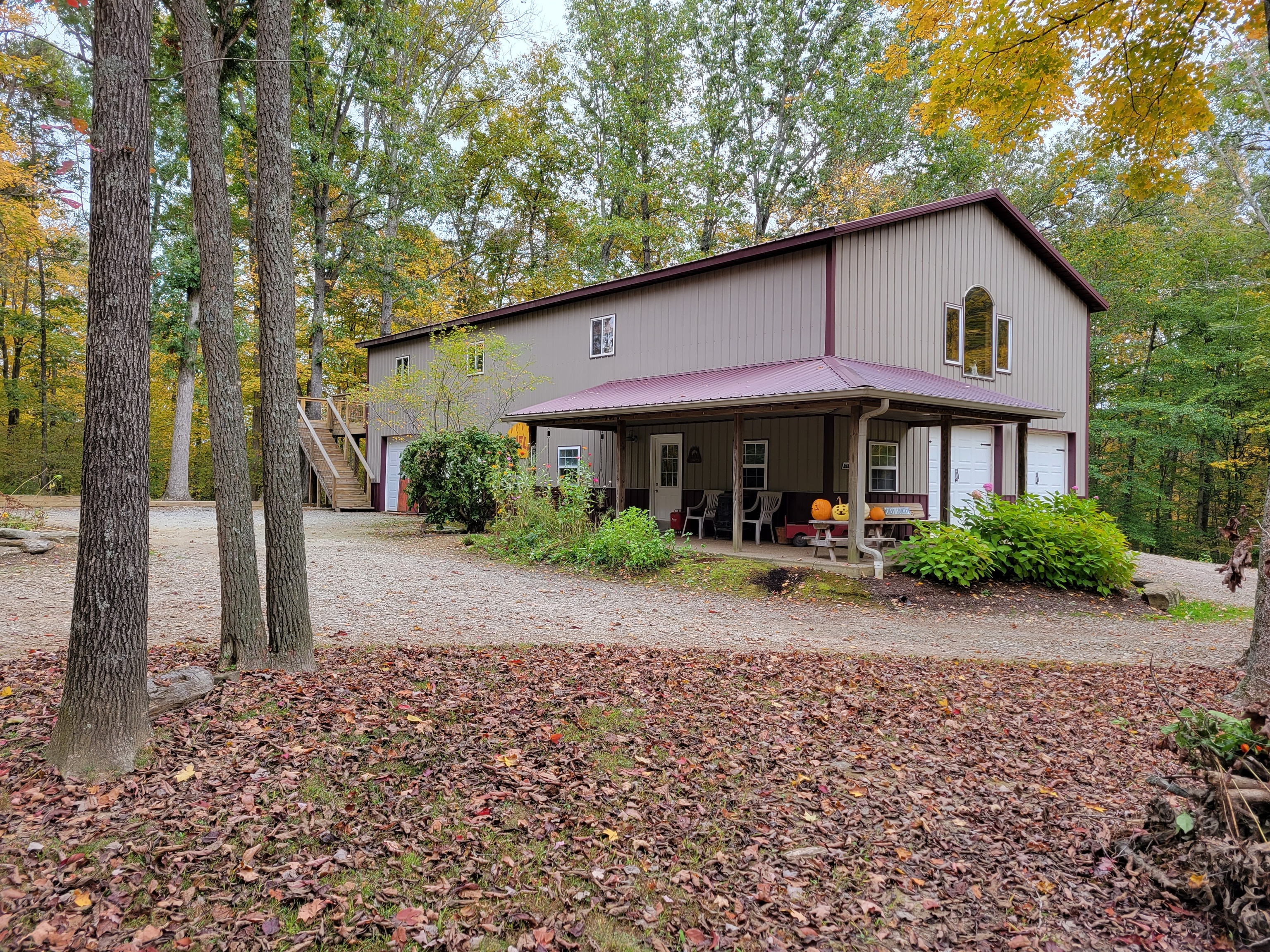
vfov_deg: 53.1
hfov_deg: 67.3
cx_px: 635
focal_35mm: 26
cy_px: 476
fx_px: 954
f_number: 1.8
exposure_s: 1/183
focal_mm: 5.4
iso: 40
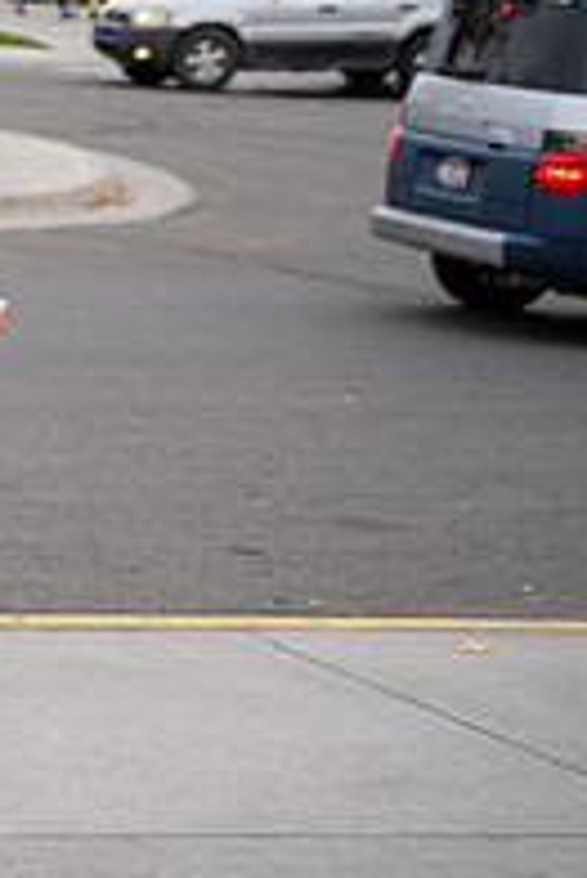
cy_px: 95
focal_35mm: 137
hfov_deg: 9.4
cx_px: -575
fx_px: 3345
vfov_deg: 14.8
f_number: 3.2
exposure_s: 1/200
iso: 64
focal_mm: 42
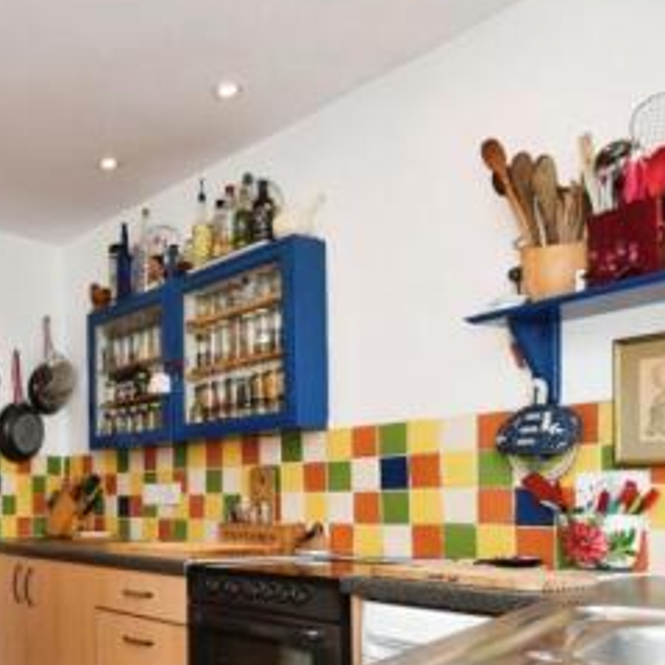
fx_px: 761
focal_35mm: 35
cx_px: 26
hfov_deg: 42.0
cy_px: 477
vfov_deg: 46.0
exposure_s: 1/60
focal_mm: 10
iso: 400
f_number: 8
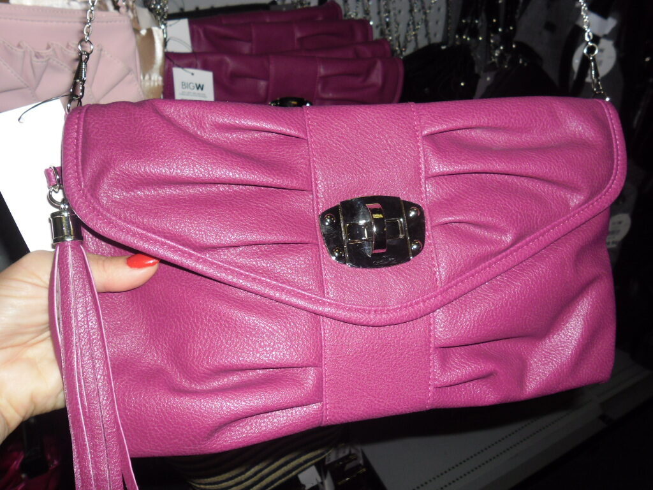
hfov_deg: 65.3
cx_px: 326
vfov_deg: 51.4
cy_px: 245
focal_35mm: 27
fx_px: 509
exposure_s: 1/45
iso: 80
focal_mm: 4.9
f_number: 9
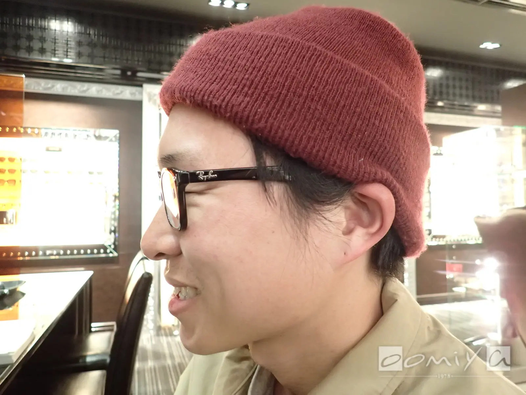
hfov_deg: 69.4
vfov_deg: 54.9
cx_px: 263
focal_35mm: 25
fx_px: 380
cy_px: 198
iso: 800
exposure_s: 1/25
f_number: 2
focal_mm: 4.5
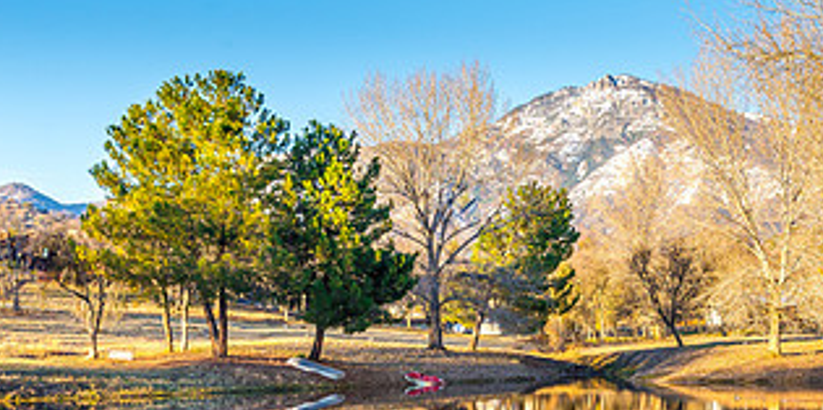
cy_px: 269
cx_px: 671
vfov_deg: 17.9
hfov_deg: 34.1
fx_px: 1296
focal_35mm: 61
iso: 320
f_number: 11
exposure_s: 1/30
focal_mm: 29
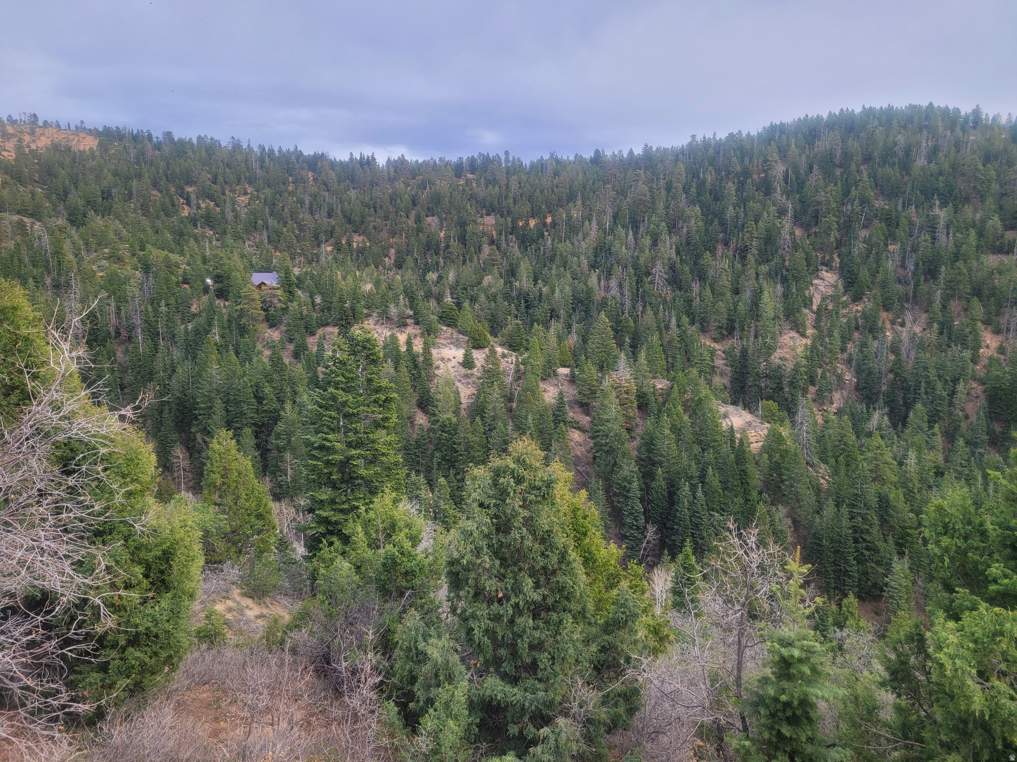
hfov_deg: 67.3
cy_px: 381
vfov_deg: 53.1
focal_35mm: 26
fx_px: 764
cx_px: 508
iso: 40
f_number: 1.8
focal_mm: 5.4
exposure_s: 1/1525
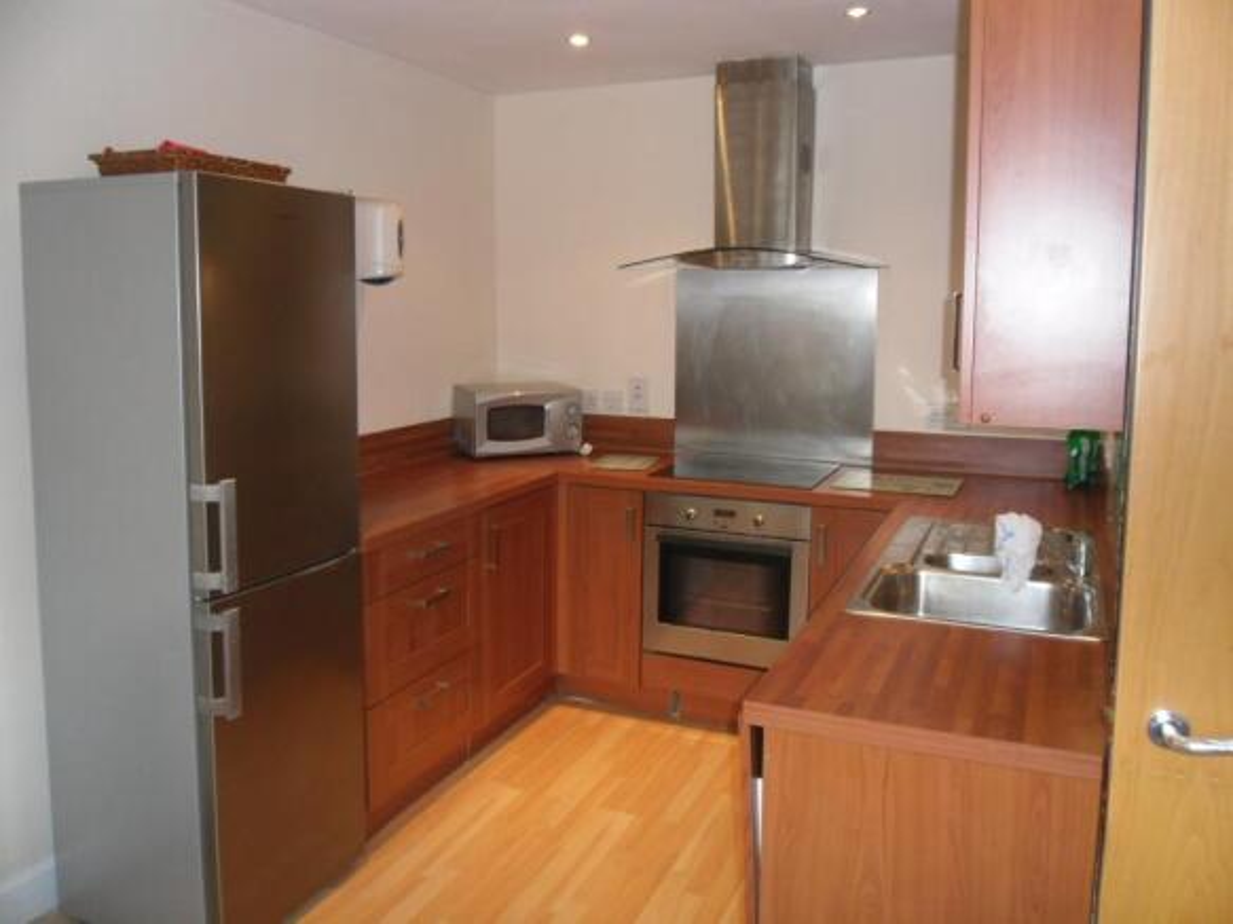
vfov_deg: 49.7
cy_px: 462
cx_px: 616
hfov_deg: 63.5
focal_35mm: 28
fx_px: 997
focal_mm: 5.1
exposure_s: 1/45
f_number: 3.4
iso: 200
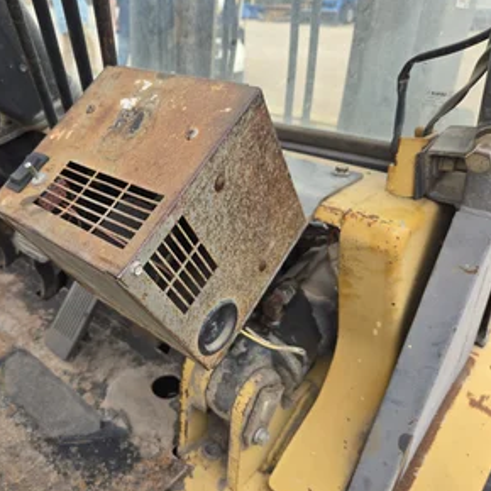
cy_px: 244
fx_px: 449
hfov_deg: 56.2
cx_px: 168
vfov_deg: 57.3
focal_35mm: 28
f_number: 1.8
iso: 25
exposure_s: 1/293
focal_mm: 5.4
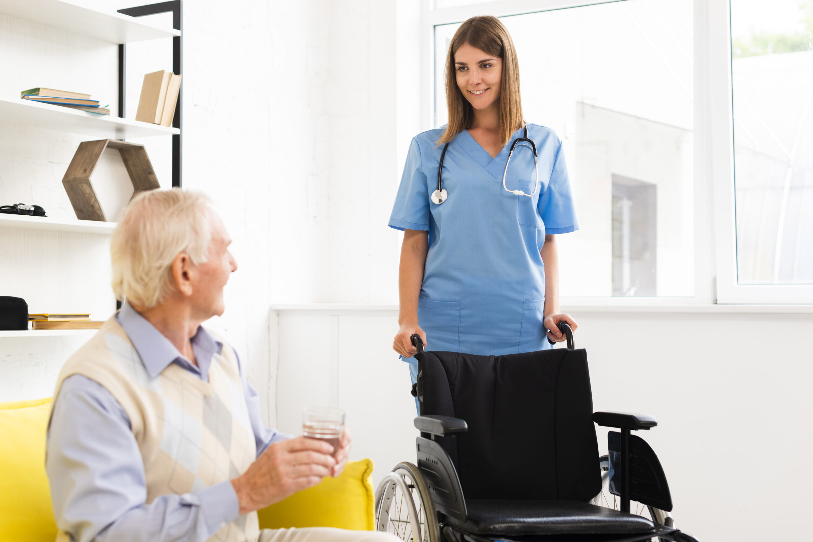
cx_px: 406
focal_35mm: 50
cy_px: 271
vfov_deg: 27.0
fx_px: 1130
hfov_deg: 39.6
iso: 250
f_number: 3.5
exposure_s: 1/160
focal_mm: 50
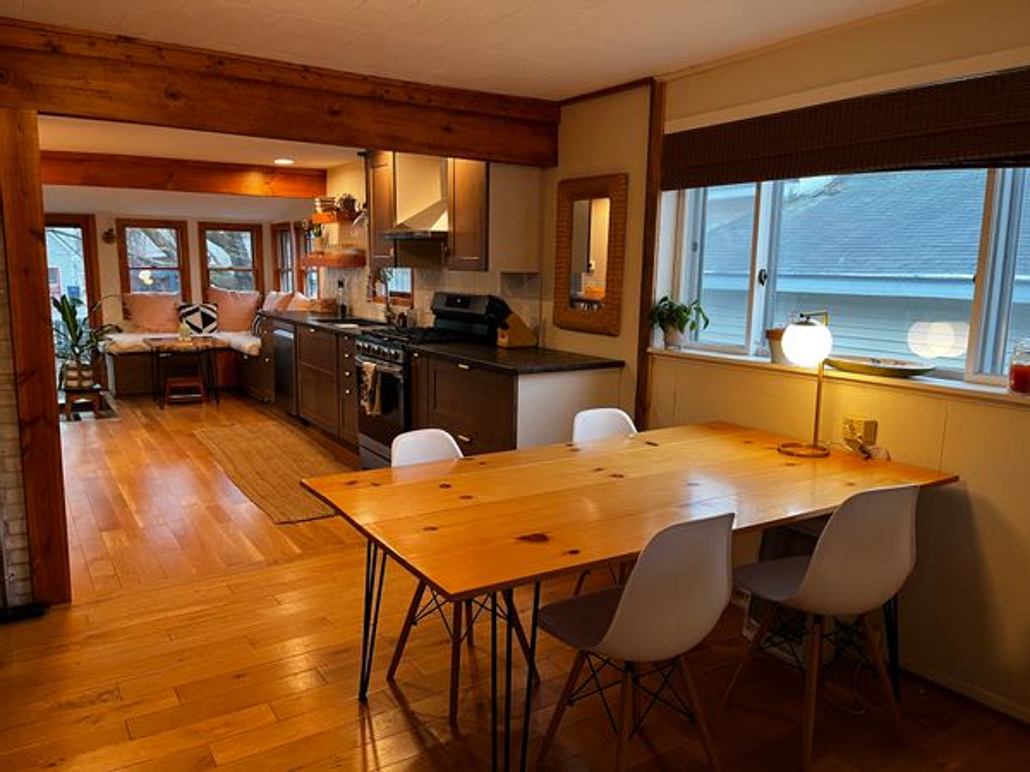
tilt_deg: -9.5
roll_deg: -0.7
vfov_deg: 53.1
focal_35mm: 26
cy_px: 386
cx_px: 515
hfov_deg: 67.3
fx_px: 774
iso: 200
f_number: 1.6
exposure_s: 1/60
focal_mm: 5.1
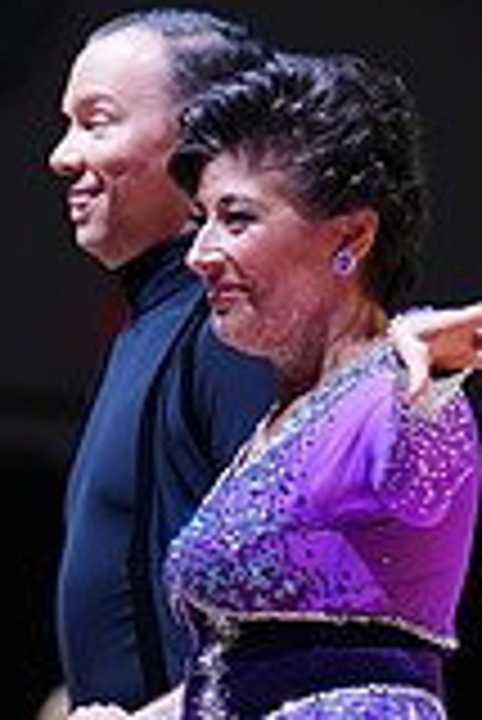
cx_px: 173
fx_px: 9639
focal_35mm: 481
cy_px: 918
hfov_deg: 2.9
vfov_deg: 4.3
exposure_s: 1/400
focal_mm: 133
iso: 640
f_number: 2.8
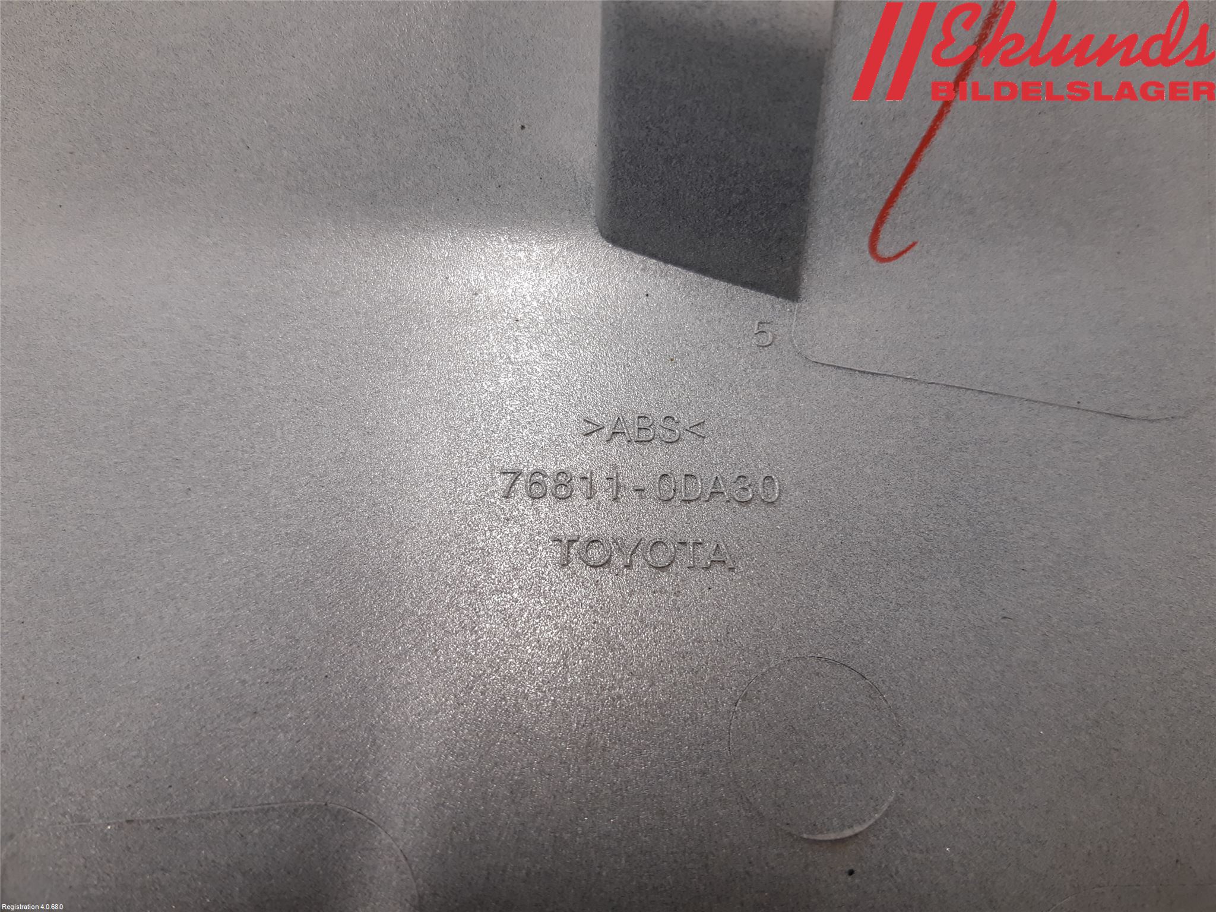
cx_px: 608
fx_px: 913
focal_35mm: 26
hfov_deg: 67.3
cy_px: 456
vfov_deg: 53.1
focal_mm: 3.93
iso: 80
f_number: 1.7
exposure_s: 1/50
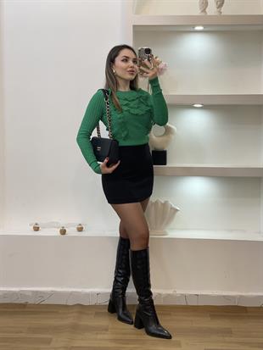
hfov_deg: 28.0
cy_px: 175
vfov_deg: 36.8
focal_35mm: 52
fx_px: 526
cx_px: 132
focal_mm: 6
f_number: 2
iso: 64
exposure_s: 1/100
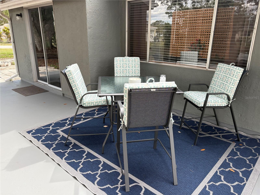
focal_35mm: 26
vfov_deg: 53.1
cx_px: 130
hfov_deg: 67.3
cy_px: 98
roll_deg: -0.4
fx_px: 195
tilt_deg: -18.6
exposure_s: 1/496
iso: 64
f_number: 1.6
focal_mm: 5.96
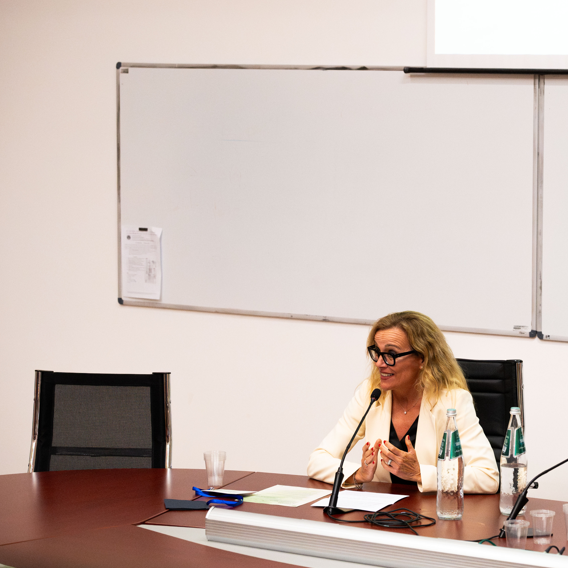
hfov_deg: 14.6
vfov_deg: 14.7
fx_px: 2209
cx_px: 426
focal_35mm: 119
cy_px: 270
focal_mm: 79
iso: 10000
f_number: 4
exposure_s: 1/640
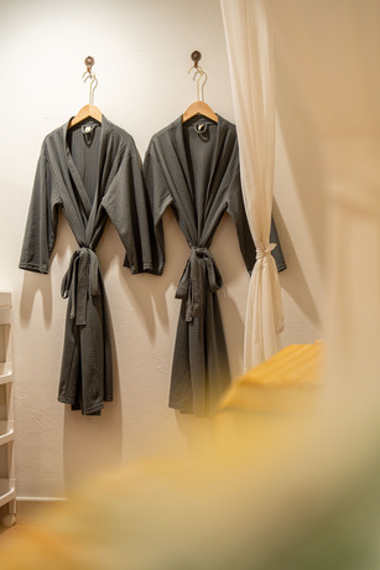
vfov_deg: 39.6
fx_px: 791
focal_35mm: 50
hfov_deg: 27.0
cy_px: 285
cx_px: 190
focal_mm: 50
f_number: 1.2
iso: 500
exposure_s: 1/80
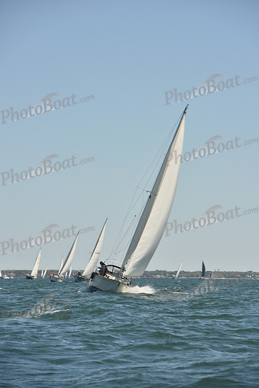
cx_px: 130
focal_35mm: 150
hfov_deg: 9.2
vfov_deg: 13.7
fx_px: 1618
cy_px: 194
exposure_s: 1/800
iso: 250
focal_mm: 150
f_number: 7.1
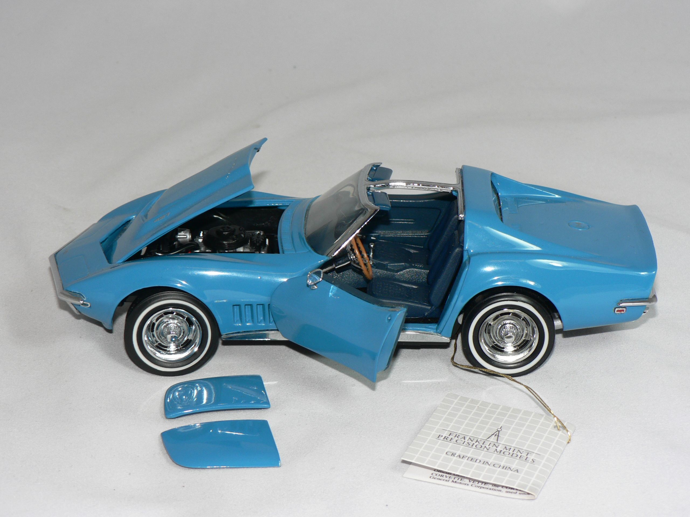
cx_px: 345
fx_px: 1595
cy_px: 258
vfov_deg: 18.4
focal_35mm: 80
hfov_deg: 24.4
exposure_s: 1/60
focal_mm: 13.4
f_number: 4
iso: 80
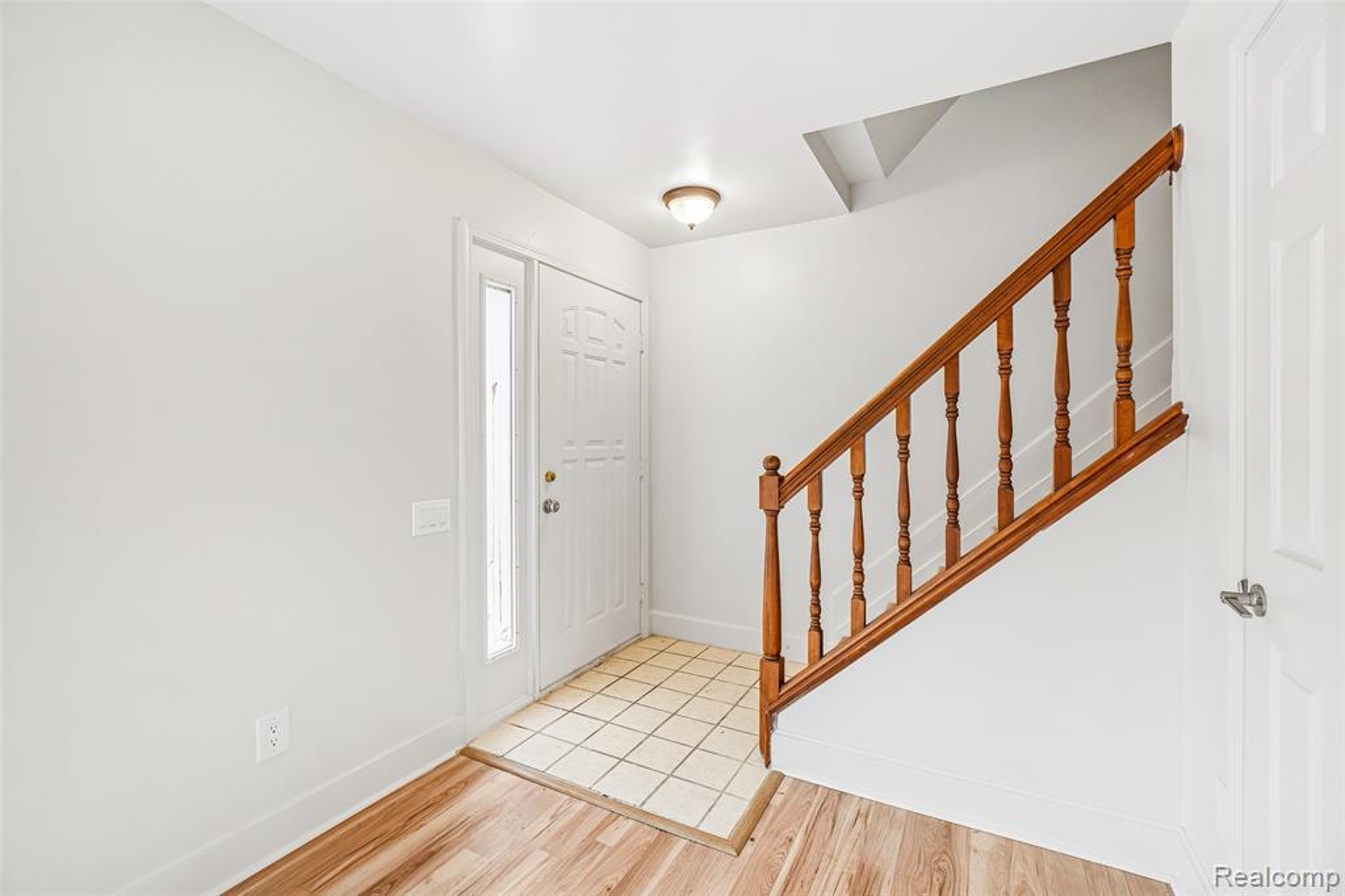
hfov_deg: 100.4
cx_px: 672
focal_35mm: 15
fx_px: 560
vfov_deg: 77.3
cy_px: 448
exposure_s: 1/20
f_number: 8
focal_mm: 10
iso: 400
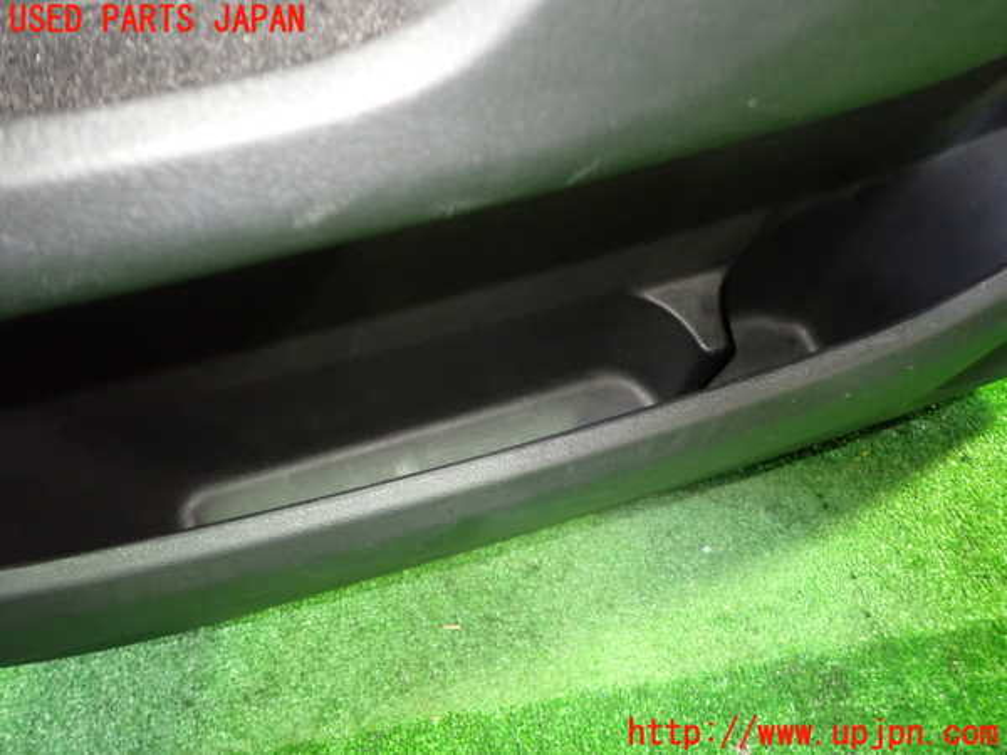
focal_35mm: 25
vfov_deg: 54.9
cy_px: 378
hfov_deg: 69.4
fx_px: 727
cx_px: 504
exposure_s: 1/20
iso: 800
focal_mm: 4.5
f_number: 2
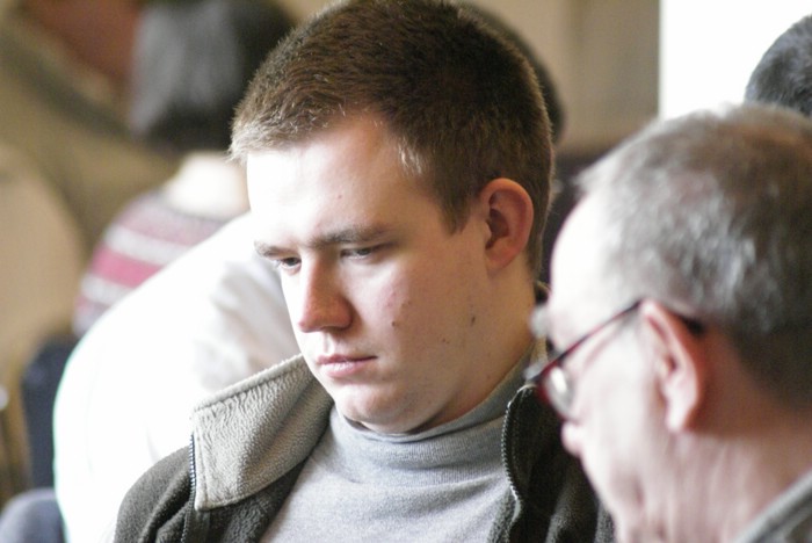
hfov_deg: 4.6
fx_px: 10158
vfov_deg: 3.1
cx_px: 406
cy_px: 272
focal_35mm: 450
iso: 1600
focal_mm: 300
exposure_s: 1/25
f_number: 5.6
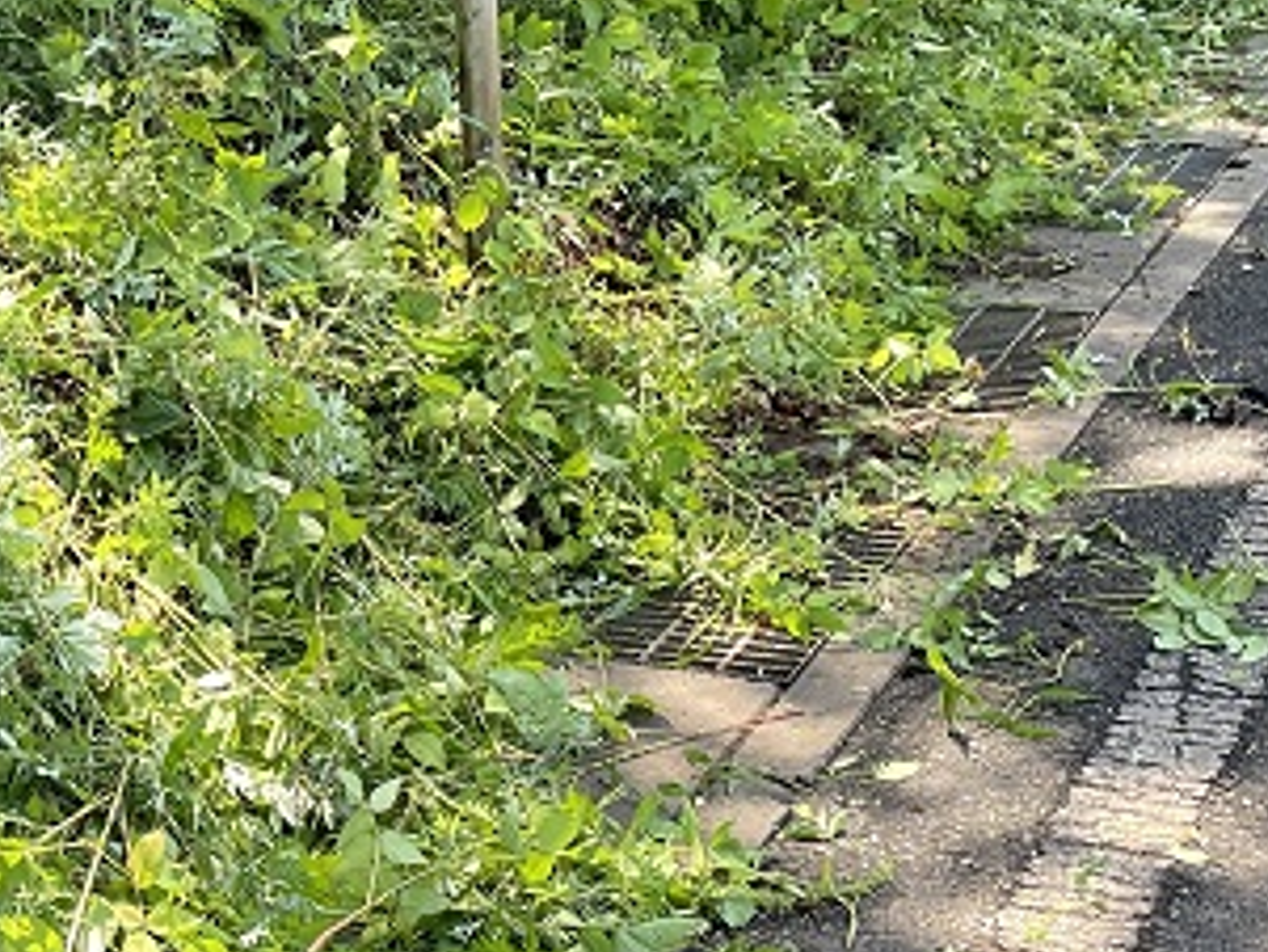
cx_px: 147
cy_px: 105
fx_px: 3188
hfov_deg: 22.0
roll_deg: +3.4
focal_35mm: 87
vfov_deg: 16.8
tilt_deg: -7.9
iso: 32
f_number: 1.6
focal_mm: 4.2
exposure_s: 1/126
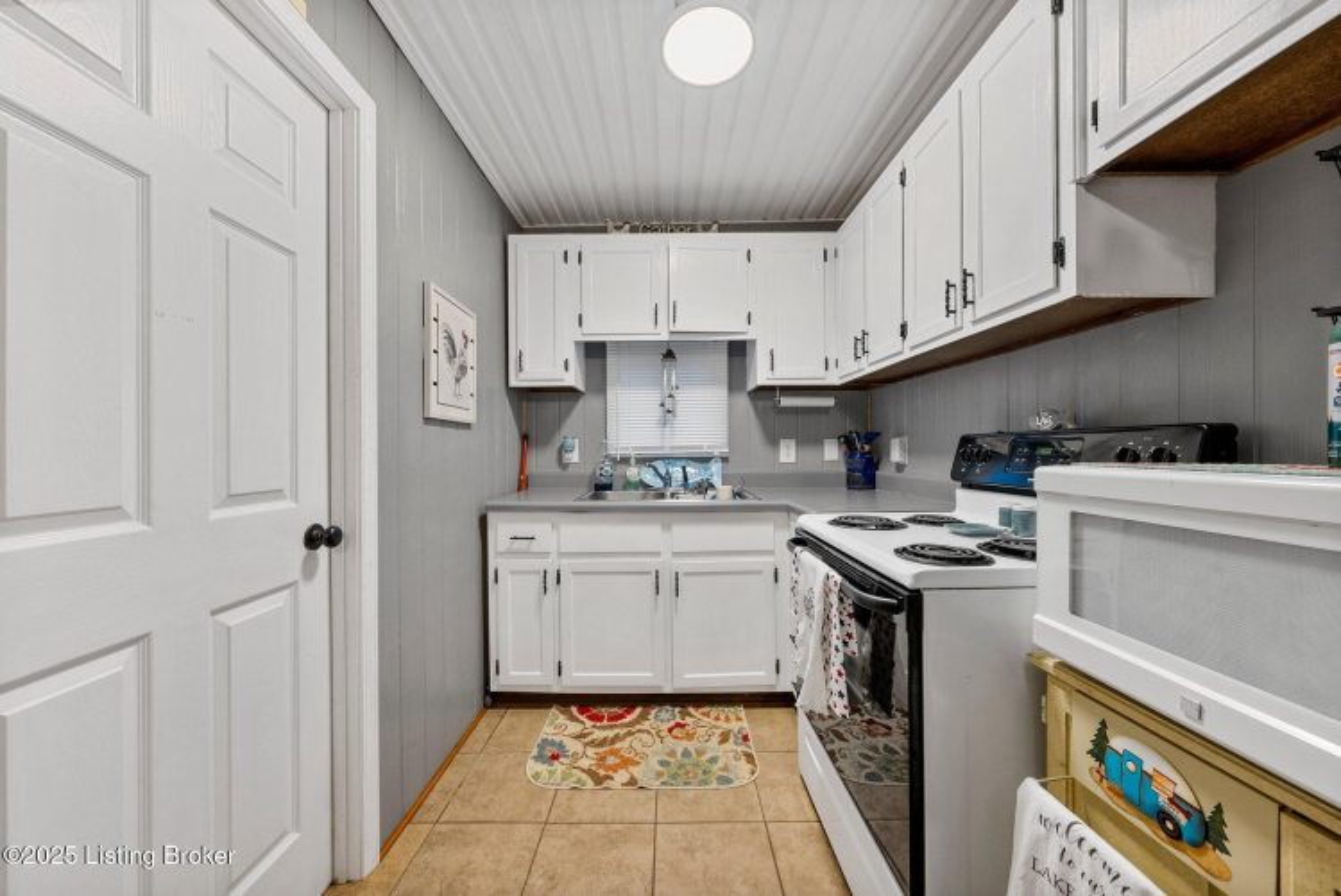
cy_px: 448
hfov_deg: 112.6
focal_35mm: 12
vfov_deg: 90.1
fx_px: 447
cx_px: 670
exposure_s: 1/4
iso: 400
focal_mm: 12
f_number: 7.1
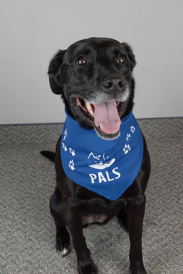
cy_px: 137
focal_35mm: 48
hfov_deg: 28.1
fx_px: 366
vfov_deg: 41.1
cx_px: 92
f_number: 8
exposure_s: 1/250
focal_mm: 48
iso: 2000
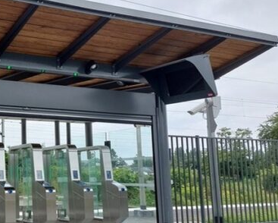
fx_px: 420
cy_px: 115
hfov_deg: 33.5
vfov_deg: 29.7
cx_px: 1
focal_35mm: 51
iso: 25
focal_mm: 5.23
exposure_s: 1/276
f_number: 1.8
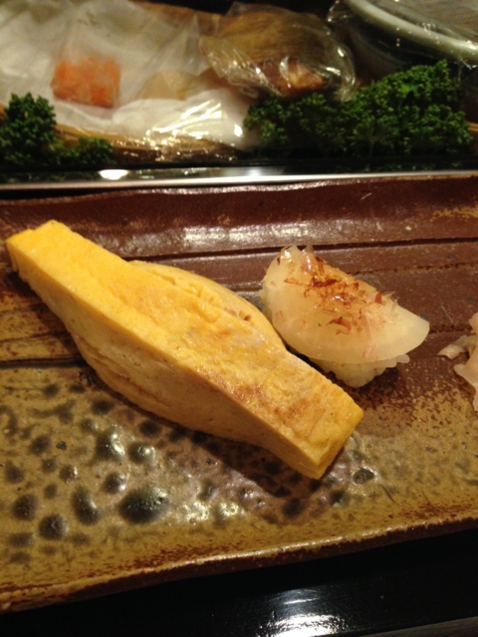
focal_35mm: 33
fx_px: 608
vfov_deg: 55.4
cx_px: 239
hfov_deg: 42.9
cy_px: 318
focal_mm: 4.12
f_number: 2.4
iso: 250
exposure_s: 1/20
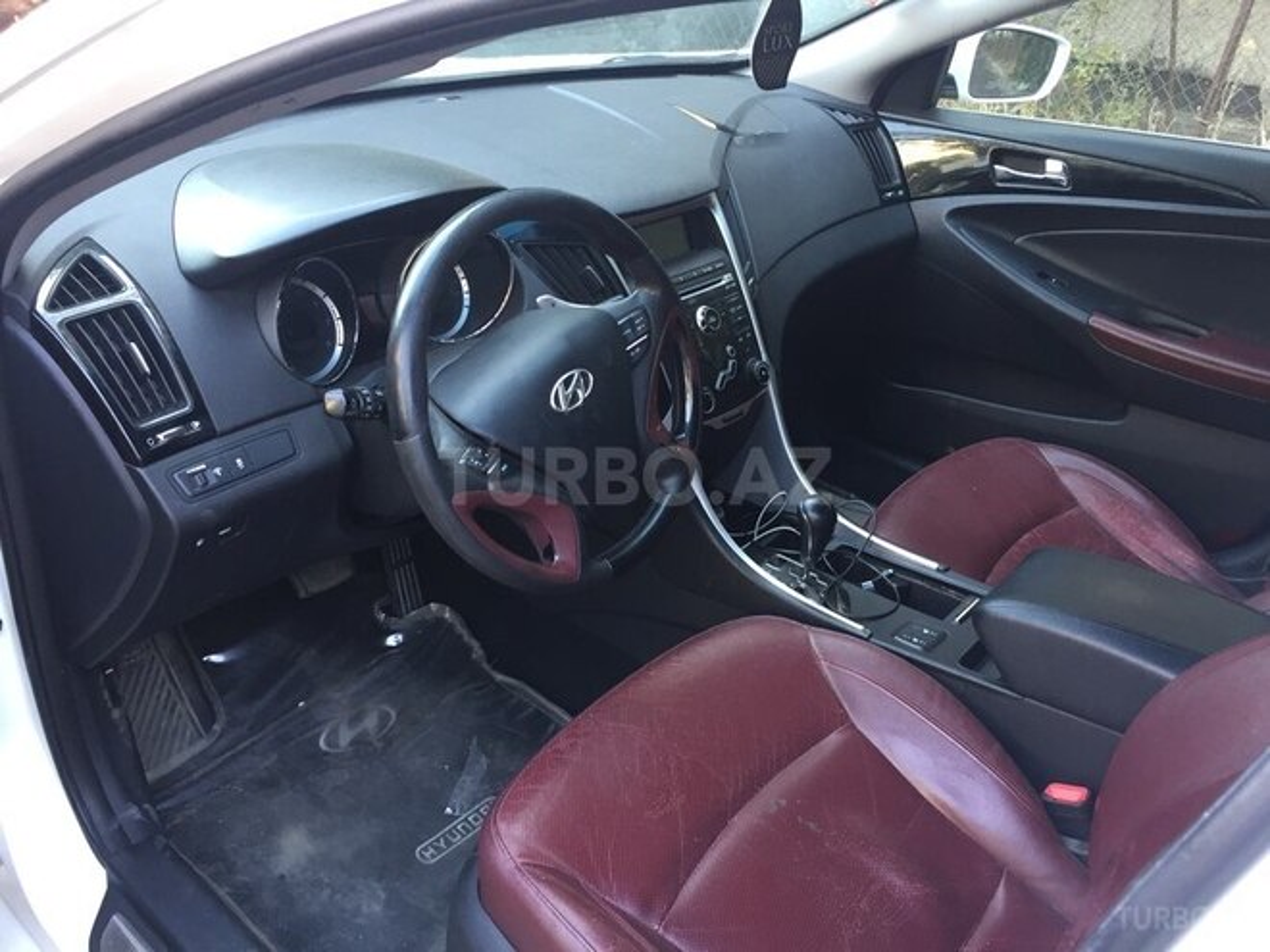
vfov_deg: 48.2
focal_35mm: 29
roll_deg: -2.4
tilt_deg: -29.7
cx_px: 635
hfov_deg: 61.7
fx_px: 1064
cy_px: 476
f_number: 2.2
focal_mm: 4.15
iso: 100
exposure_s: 1/33
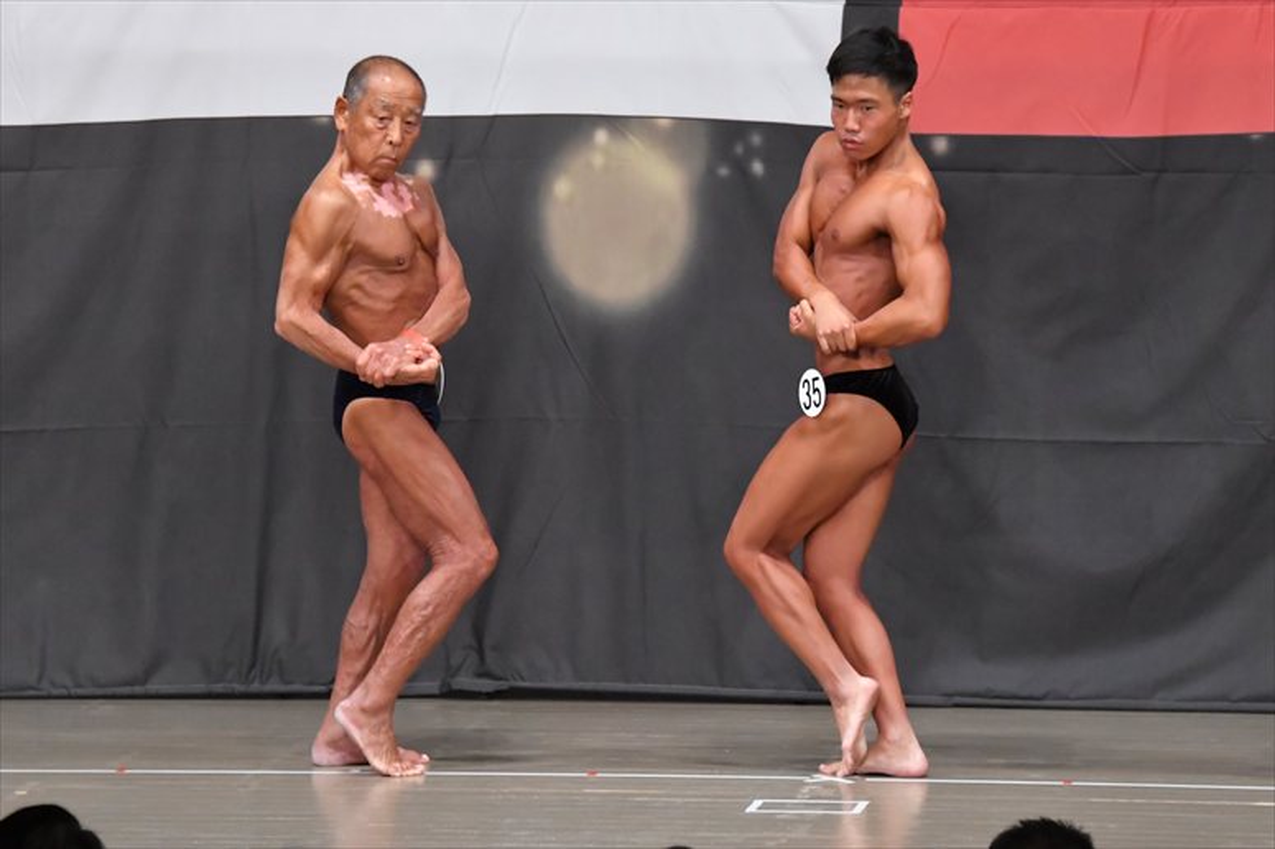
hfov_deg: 8.1
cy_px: 424
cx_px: 638
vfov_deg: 5.4
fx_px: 9027
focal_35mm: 255
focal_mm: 170
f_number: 5.6
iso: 6400
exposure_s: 1/400
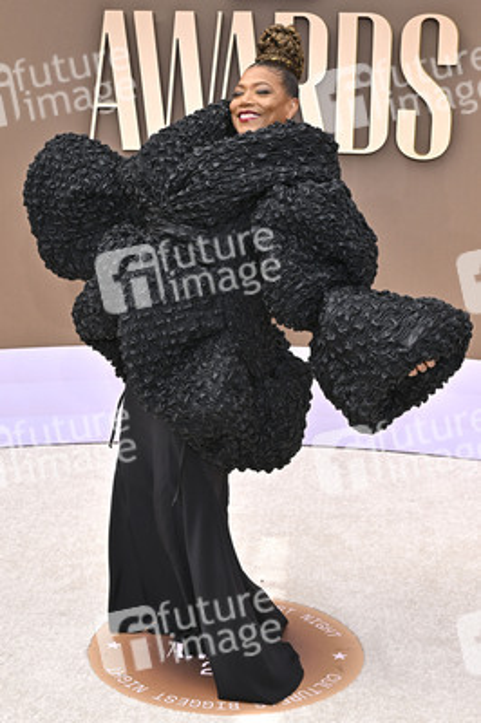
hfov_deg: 28.0
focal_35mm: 48
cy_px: 362
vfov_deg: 41.1
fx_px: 964
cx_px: 240
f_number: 10
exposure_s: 1/320
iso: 400
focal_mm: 48
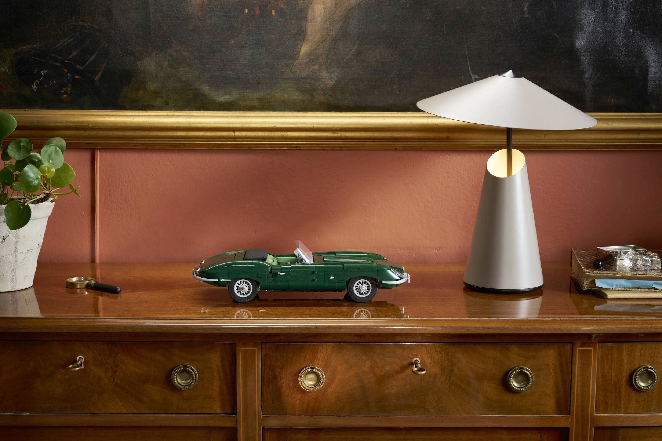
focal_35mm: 46
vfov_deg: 29.2
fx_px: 846
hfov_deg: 42.7
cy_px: 220
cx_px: 331
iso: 100
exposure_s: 1/13
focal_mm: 46
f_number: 7.1
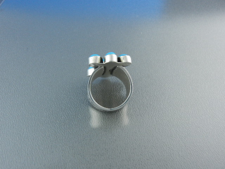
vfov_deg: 36.8
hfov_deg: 47.9
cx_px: 112
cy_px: 84
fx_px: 253
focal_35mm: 39
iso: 400
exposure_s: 1/26.4
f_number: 3.7
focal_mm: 7.1
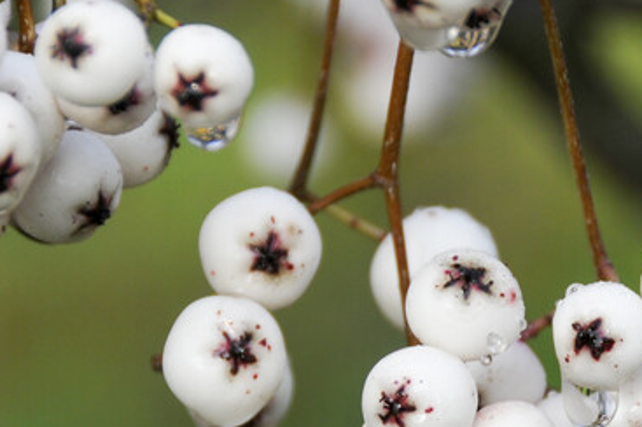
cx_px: 472
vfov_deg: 2.9
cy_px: 401
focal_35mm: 469
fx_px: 8356
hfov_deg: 4.4
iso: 200
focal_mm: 112
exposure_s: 1/320
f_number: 5.3
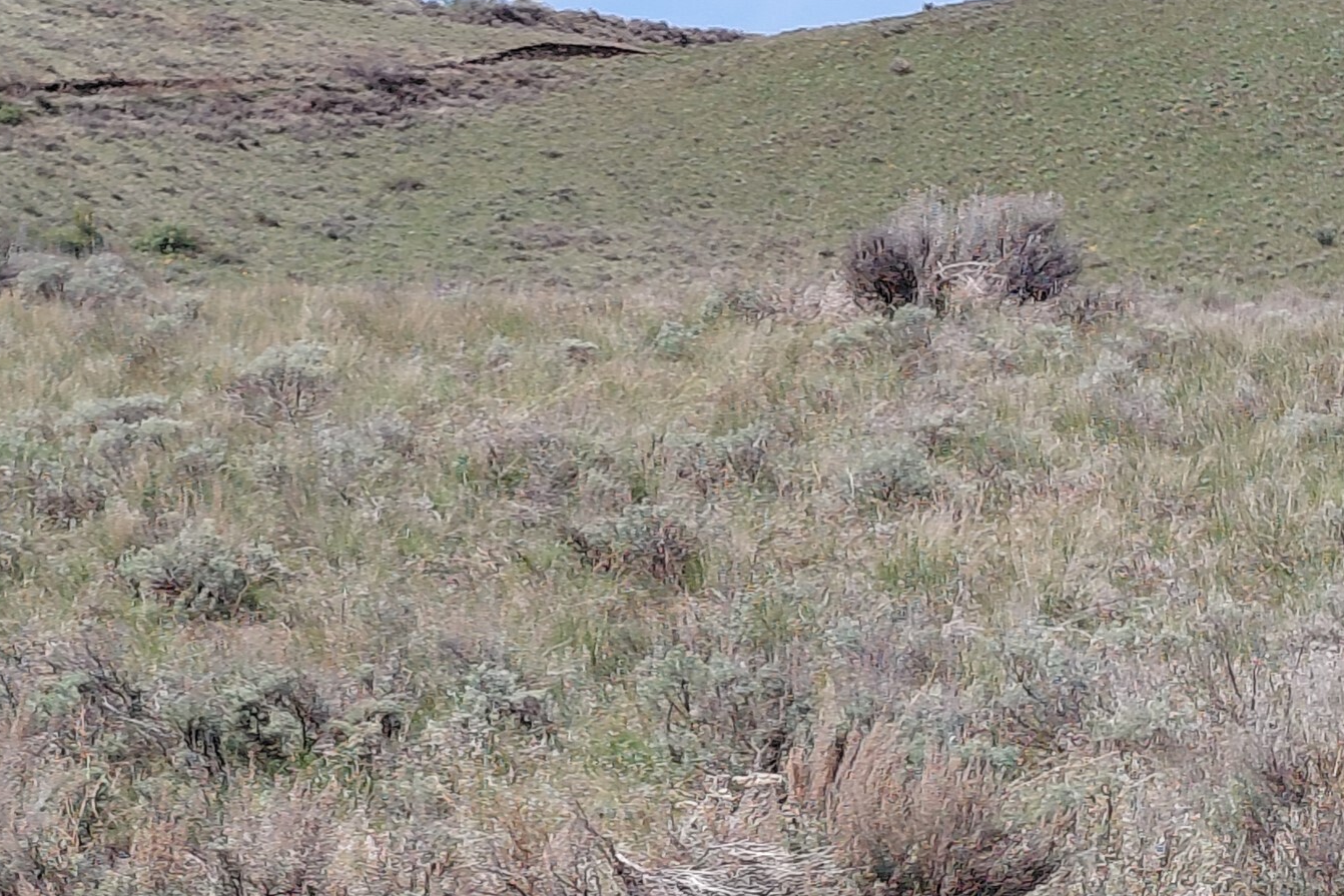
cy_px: 408
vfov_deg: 42.3
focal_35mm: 31
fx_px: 1157
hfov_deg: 60.2
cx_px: 632
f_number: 1.8
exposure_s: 1/1426
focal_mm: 4.69
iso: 40
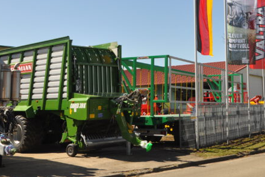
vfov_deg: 24.2
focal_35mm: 55
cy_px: 29
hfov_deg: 35.8
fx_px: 404
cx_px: 185
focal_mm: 21
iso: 200
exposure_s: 1/125
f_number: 11
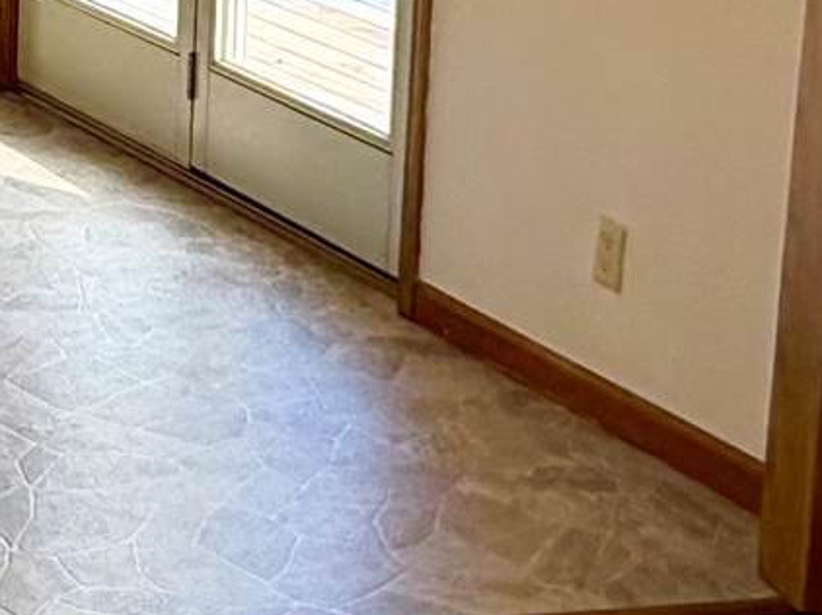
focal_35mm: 102
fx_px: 2421
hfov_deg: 19.0
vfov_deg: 14.2
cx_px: 123
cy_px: -12
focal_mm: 2.22
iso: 40
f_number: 2.2
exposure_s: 1/181
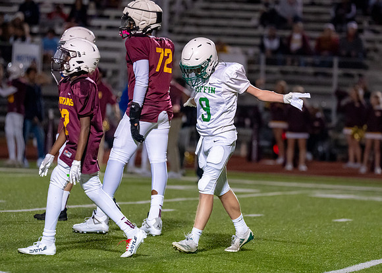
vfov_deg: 4.6
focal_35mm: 310
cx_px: 218
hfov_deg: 6.5
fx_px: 3359
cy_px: 129
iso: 4000
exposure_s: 1/1250
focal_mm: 200
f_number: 2.8
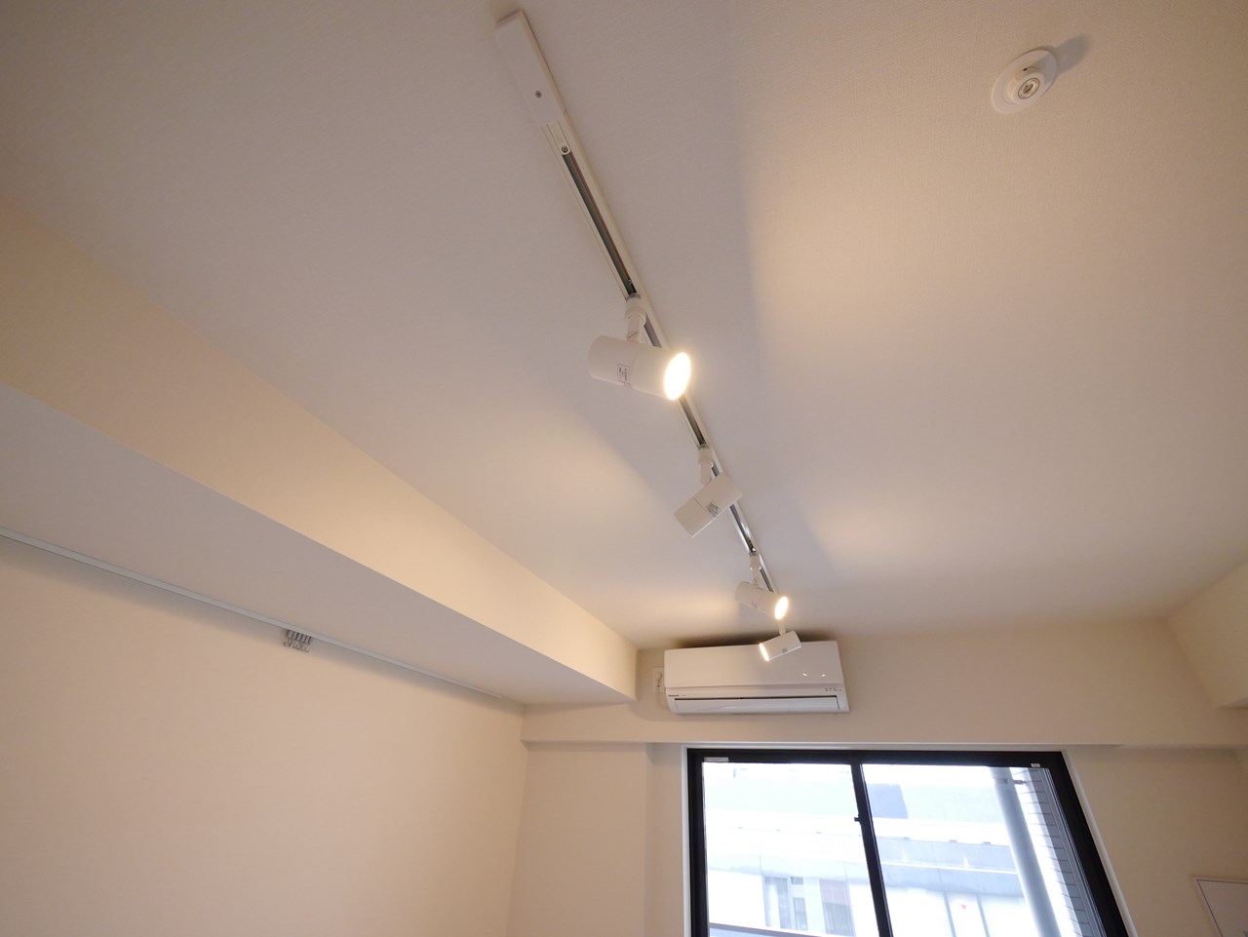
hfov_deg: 102.0
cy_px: 468
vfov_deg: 85.7
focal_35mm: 14
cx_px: 624
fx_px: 505
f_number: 4
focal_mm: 7
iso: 800
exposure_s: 1/60
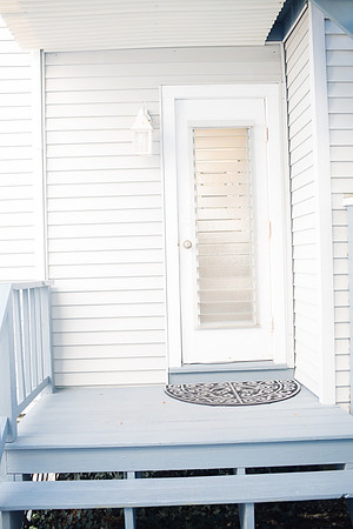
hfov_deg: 37.9
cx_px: 176
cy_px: 264
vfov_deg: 54.4
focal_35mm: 35
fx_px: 515
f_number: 2.8
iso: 2000
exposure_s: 1/640
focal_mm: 35
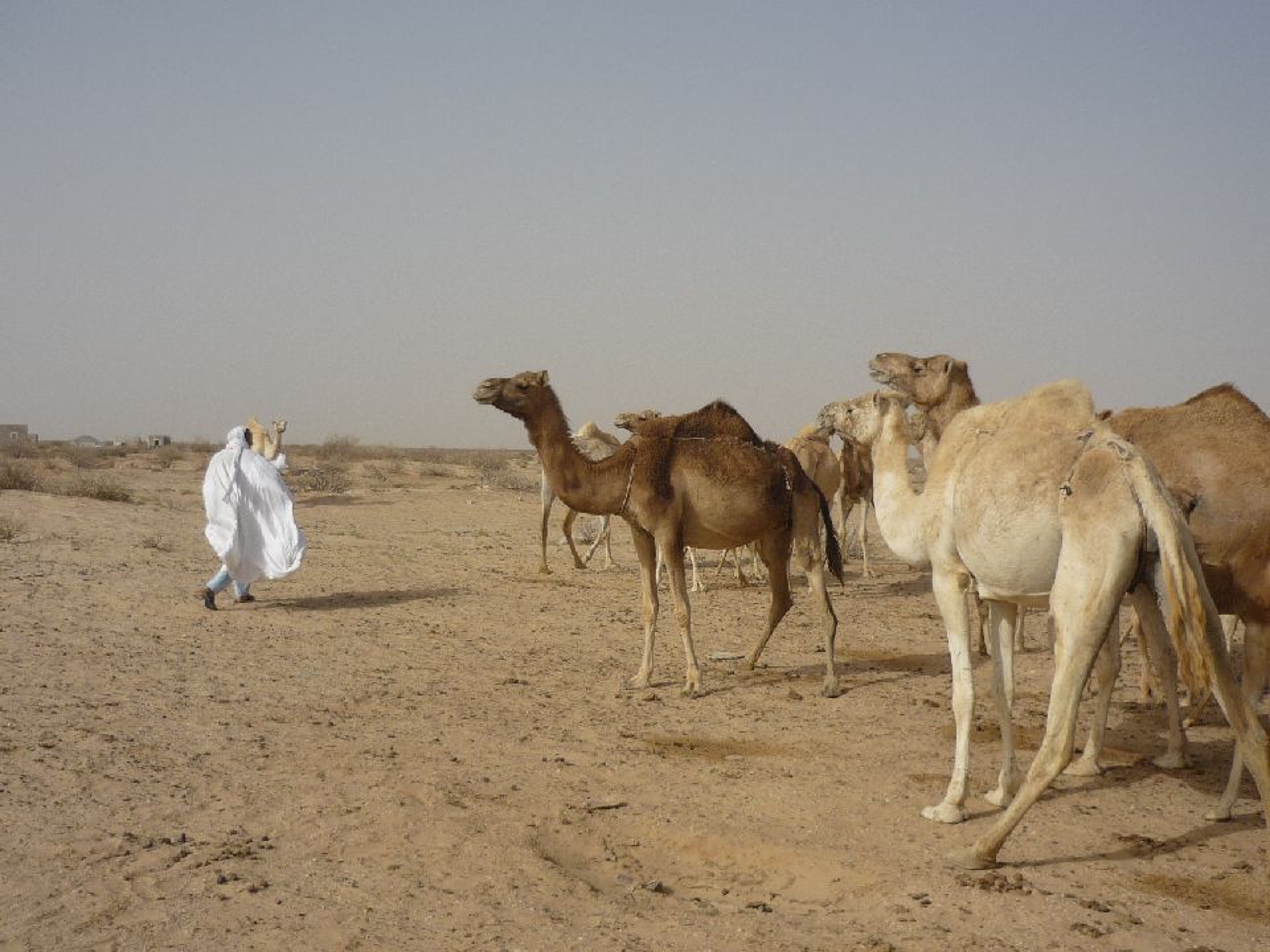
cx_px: 635
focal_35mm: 39
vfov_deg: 36.8
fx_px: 1431
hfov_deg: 47.9
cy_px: 476
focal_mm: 5.5
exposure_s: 1/400
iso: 100
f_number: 8
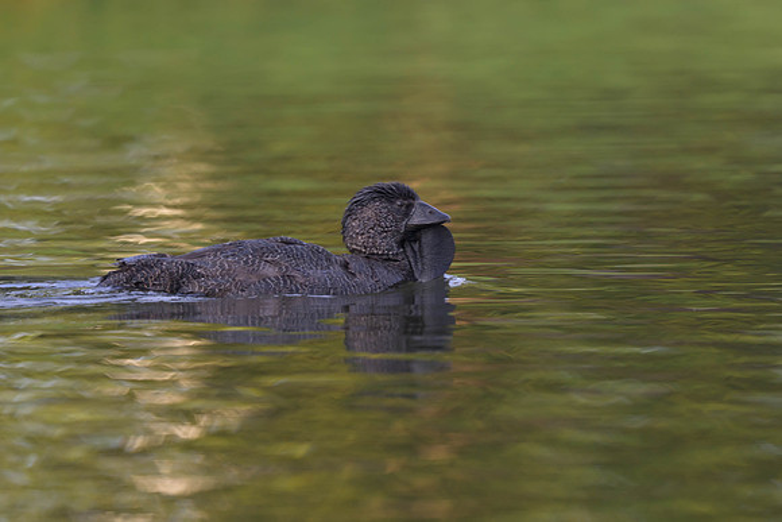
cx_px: 578
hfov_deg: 2.0
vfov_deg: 1.4
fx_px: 22064
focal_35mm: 1016
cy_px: 337
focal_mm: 560
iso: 400
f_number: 4
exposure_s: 1/320
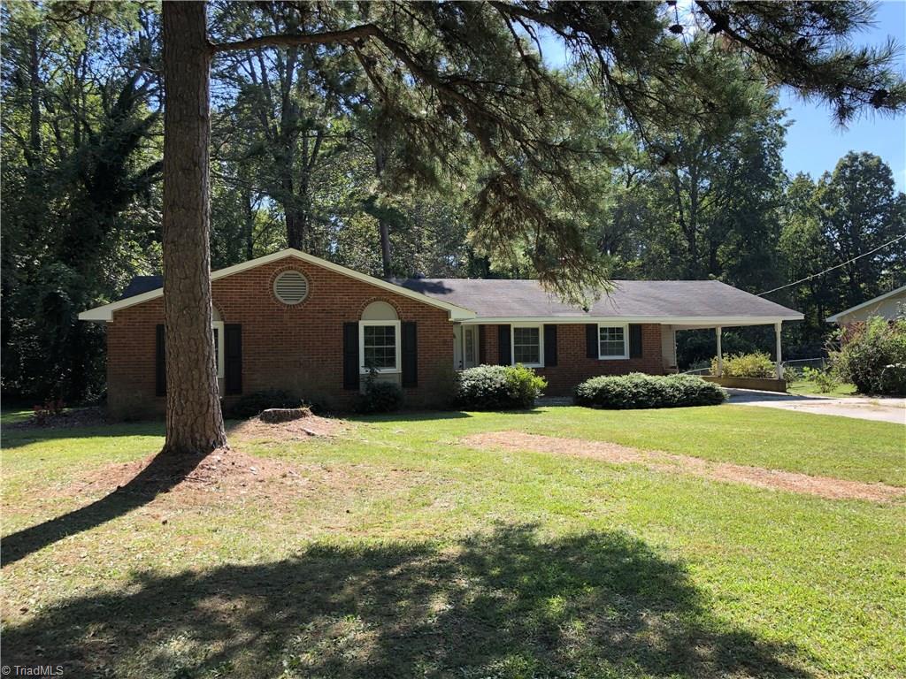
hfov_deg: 63.4
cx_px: 453
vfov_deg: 49.7
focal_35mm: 28
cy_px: 340
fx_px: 733
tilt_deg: +1.9
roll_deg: +1.4
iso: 20
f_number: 1.8
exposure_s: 1/440
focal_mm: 4
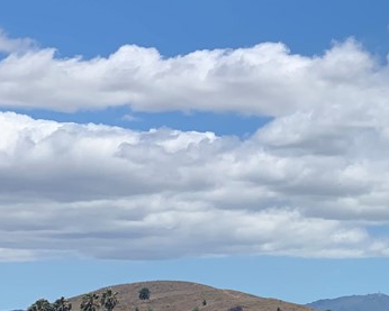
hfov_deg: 12.3
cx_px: 555
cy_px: 266
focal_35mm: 150
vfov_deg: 10.3
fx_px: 1727
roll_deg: -1.3
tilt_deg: +5.6
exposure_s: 1/1996
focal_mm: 6
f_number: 2.4
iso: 16
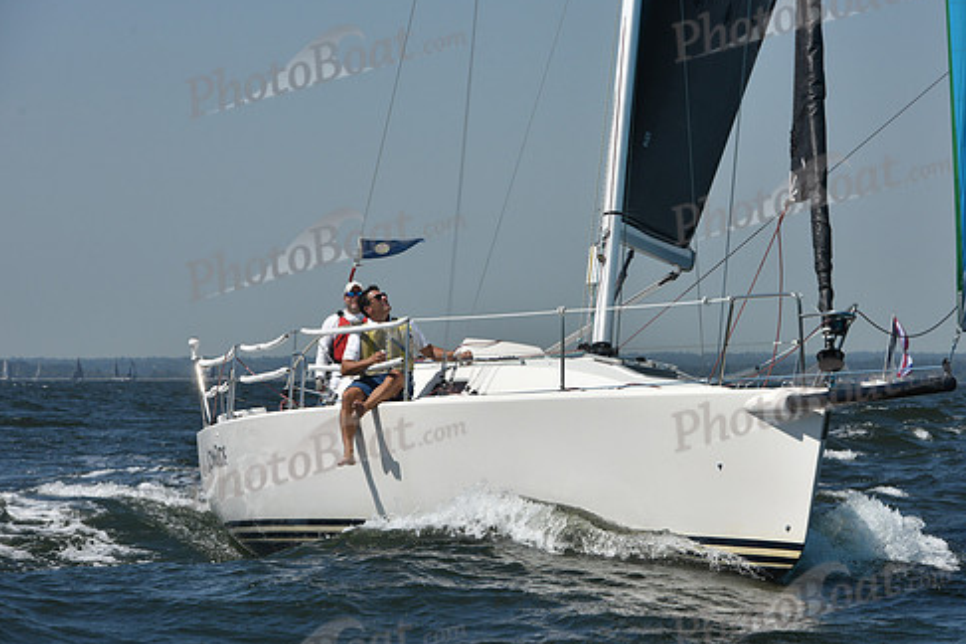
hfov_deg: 10.8
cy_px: 325
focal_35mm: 191
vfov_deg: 7.2
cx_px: 570
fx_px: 5125
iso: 250
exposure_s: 1/1250
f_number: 10
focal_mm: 160
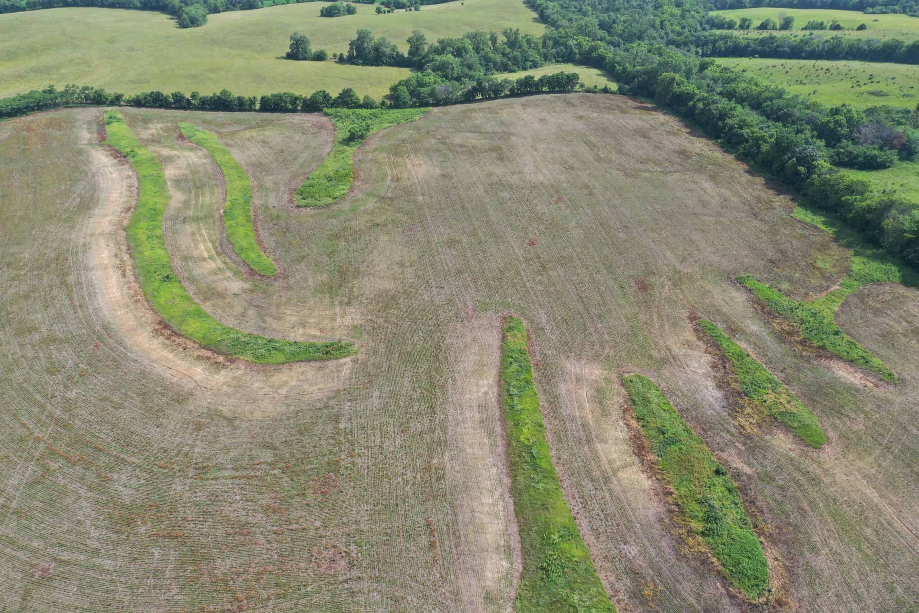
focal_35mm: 28
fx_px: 715
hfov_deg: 65.5
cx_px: 460
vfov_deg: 46.4
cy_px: 306
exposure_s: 1/320
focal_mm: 10.26
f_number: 5
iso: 100
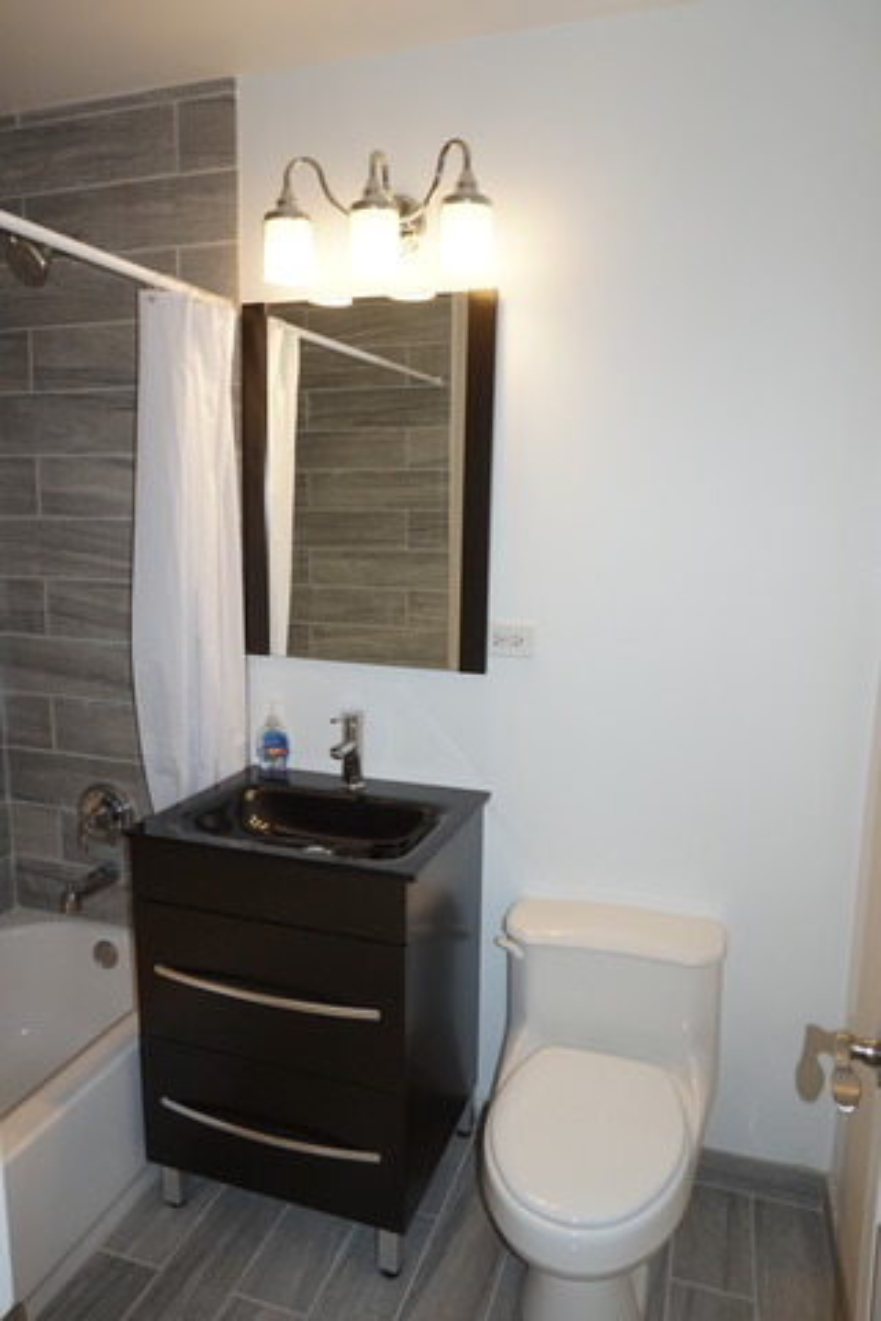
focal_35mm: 24
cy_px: 660
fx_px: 881
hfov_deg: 53.1
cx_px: 440
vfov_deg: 73.7
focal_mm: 16
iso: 800
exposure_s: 1/60
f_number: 7.1
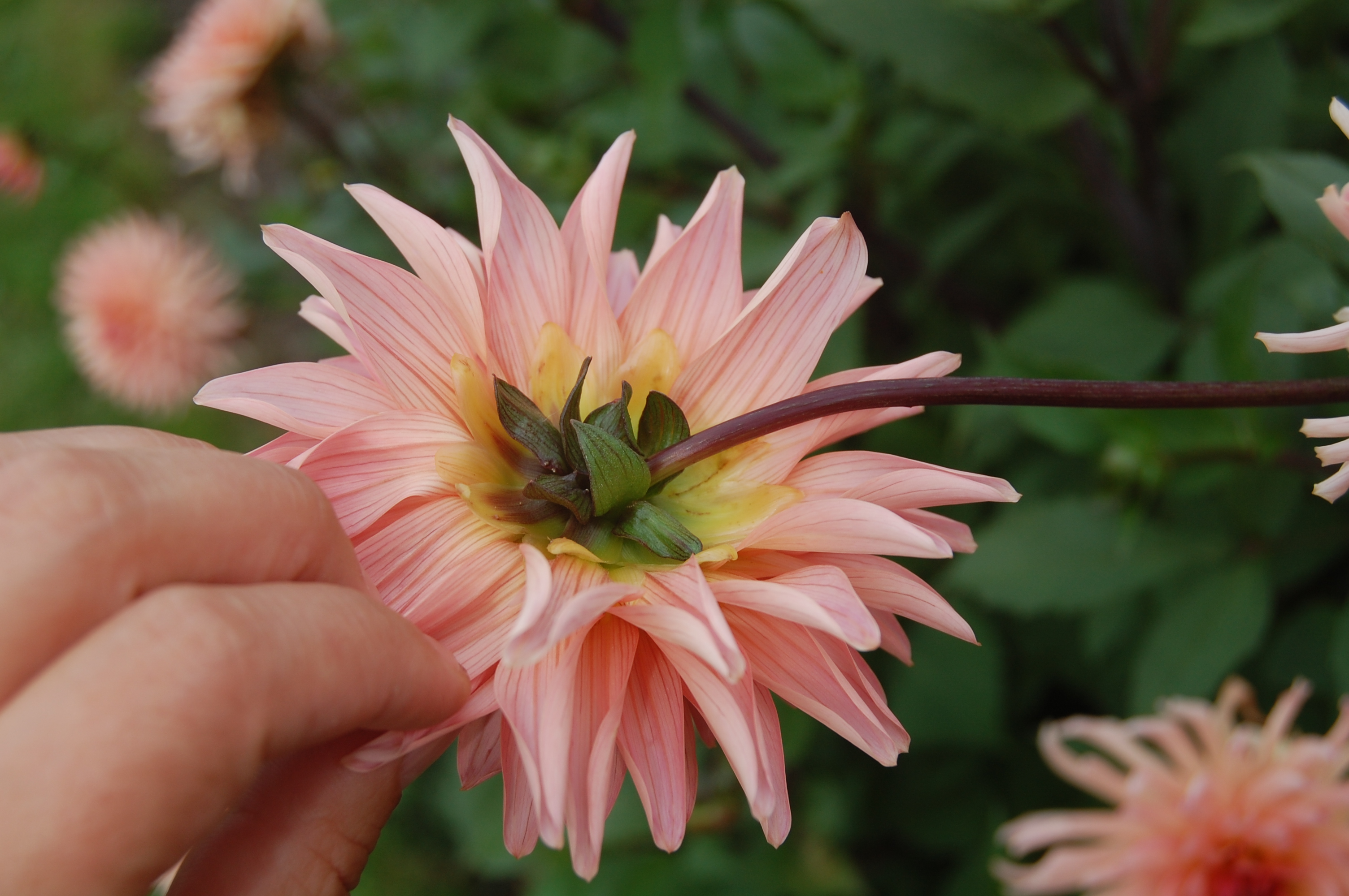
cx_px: 674
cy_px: 448
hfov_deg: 35.1
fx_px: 2134
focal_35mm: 57
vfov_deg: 23.7
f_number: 8
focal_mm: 38
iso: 200
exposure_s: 1/250
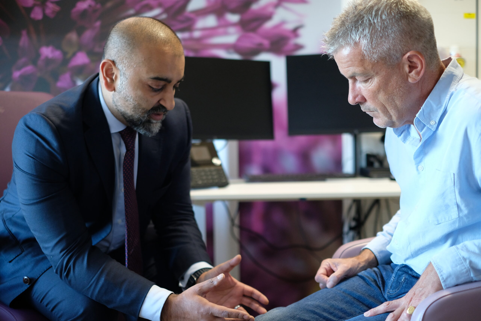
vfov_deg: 25.5
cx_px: 240
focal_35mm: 53
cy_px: 160
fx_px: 708
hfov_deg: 37.5
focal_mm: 35
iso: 1250
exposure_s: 1/250
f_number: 1.8
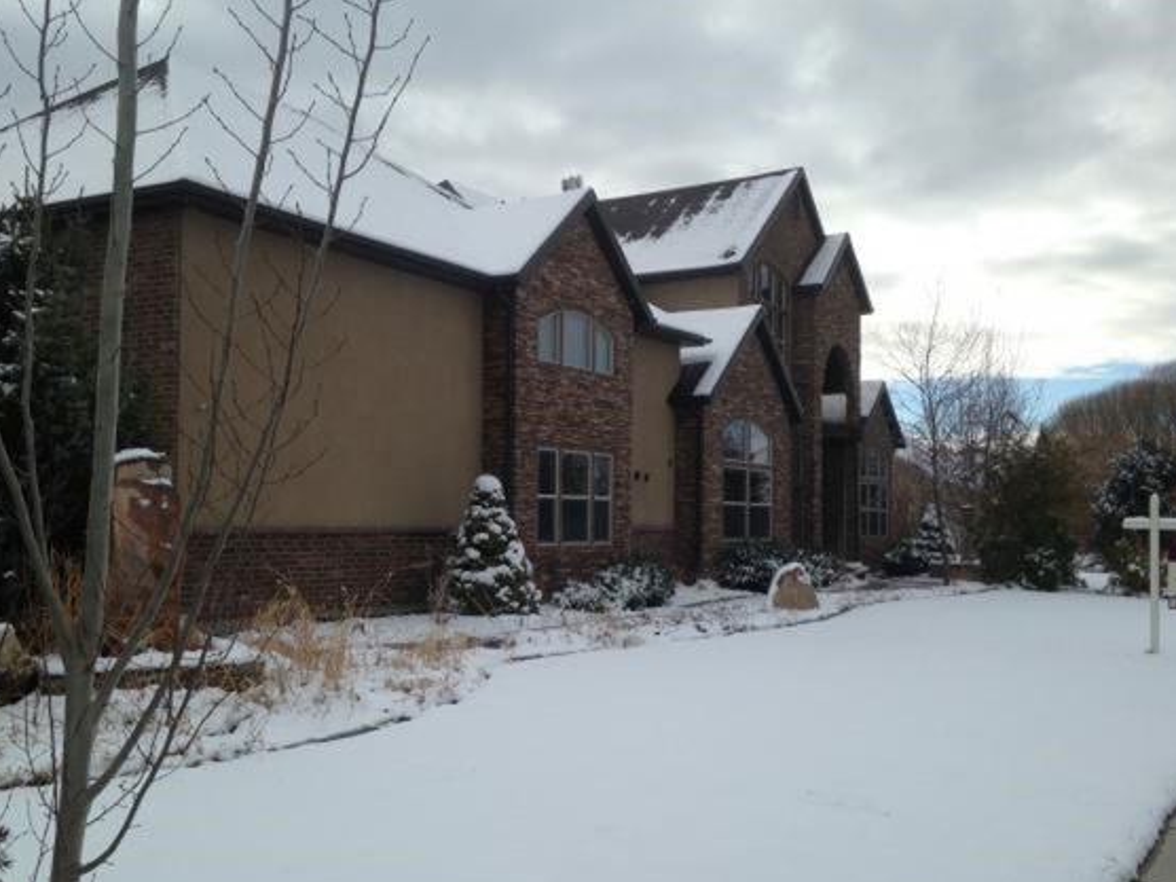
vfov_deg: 37.7
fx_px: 1291
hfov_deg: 49.0
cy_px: 467
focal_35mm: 38
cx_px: 561
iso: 50
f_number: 2.4
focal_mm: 4.12
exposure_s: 1/1178
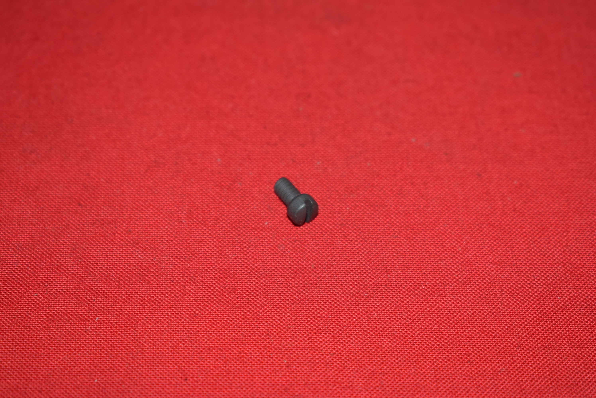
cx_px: 298
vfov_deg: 16.6
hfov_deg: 24.6
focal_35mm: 82
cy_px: 199
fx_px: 1367
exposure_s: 1/200
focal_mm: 55
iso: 400
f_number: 5.6
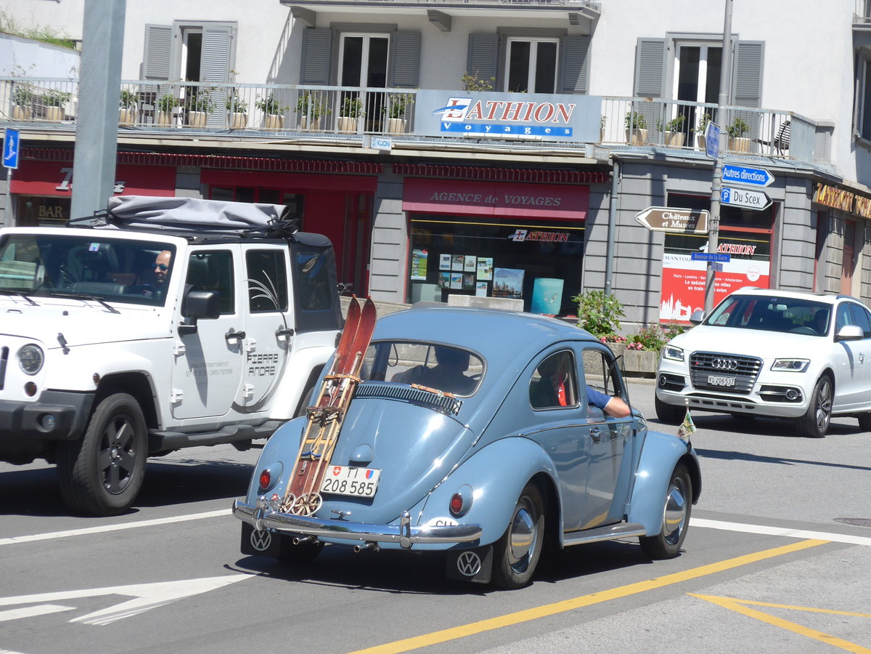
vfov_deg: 12.7
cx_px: 436
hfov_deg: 16.8
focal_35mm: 117
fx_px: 2944
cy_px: 327
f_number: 5
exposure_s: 1/400
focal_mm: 22.9
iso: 80
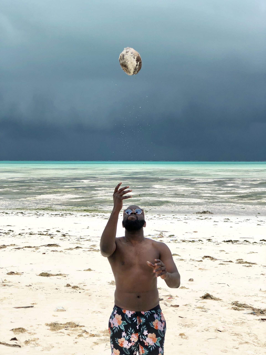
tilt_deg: -1.1
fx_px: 584
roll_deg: -0.3
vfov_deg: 33.8
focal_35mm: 57
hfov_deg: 25.7
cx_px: 133
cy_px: 178
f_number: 2.8
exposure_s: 1/578
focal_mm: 6.6
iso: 20
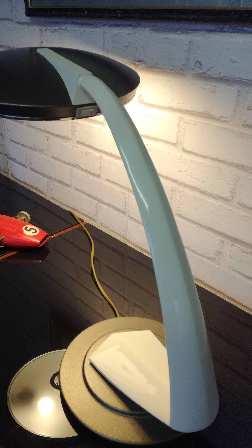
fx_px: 356
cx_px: 97
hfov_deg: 38.7
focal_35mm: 30
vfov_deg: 64.3
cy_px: 221
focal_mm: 3.79
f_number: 2
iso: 100
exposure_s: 1/33.3
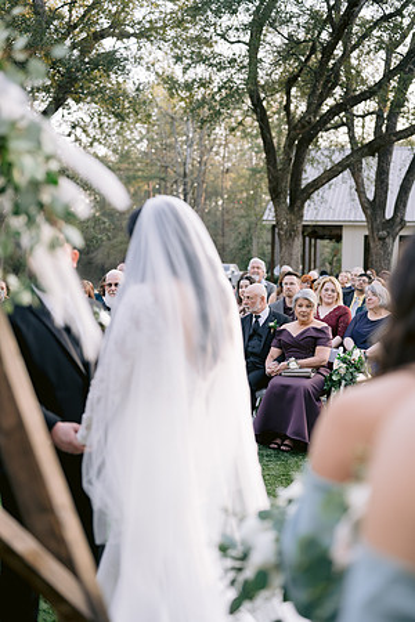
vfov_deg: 39.6
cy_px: 311
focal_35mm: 50
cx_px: 208
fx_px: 865
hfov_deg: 27.0
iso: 400
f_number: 2.2
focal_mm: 50
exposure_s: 1/500
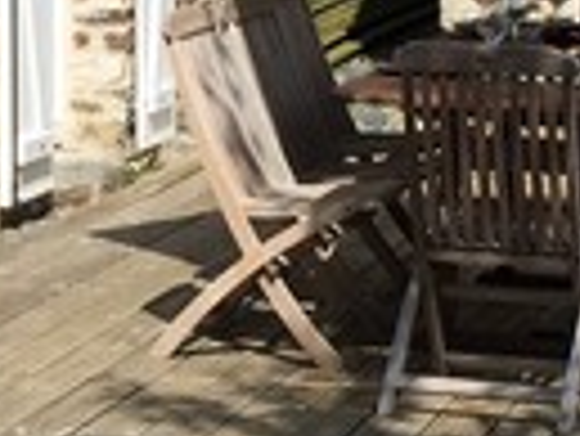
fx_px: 3019
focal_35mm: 180
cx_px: 31
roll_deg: -1.6
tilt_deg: -7.2
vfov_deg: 8.3
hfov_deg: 10.9
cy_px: 180
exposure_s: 1/2083
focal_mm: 4.15
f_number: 2.2
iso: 32
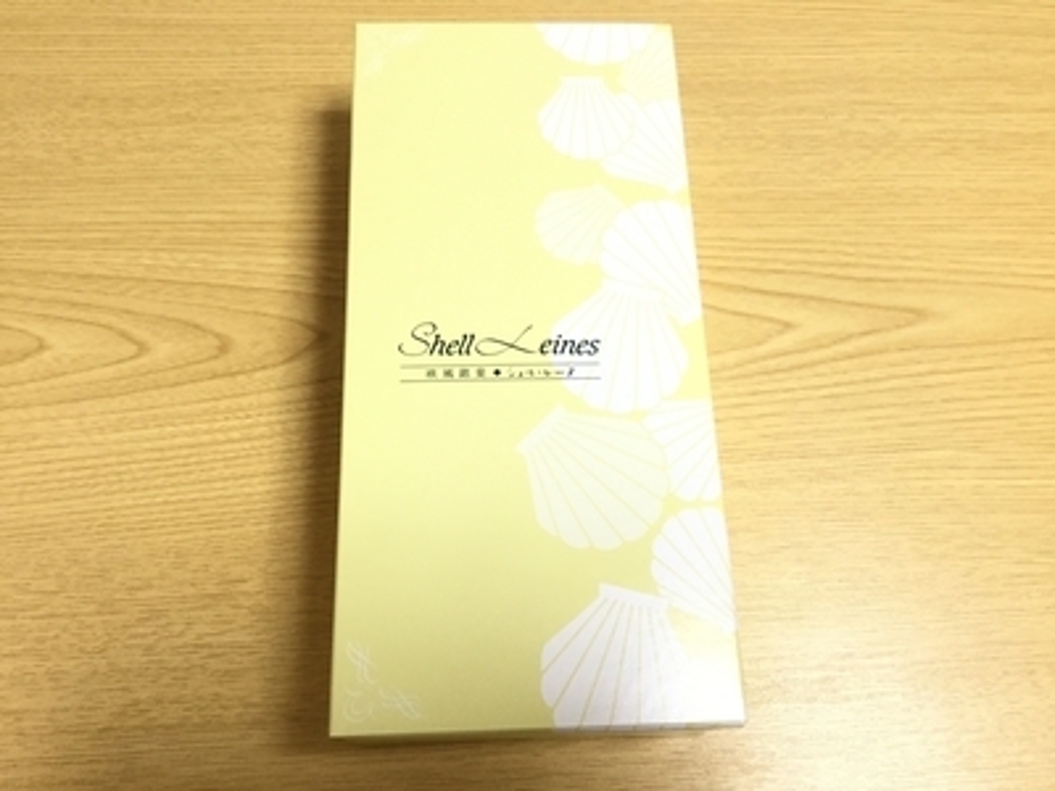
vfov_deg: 45.4
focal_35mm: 31
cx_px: 528
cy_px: 396
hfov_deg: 58.4
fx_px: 945
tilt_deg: -69.7
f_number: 2.4
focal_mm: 3.3
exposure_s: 1/30
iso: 50
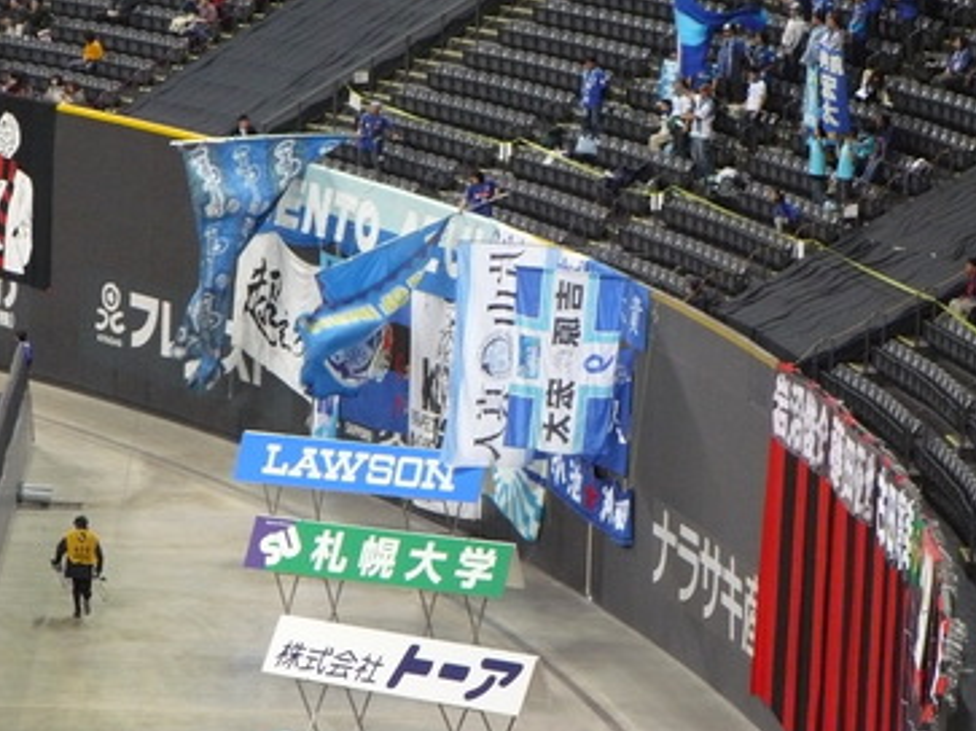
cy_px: 318
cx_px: 514
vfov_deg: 7.2
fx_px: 5806
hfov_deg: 9.6
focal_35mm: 206
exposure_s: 1/30
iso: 400
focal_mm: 29.7
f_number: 3.3
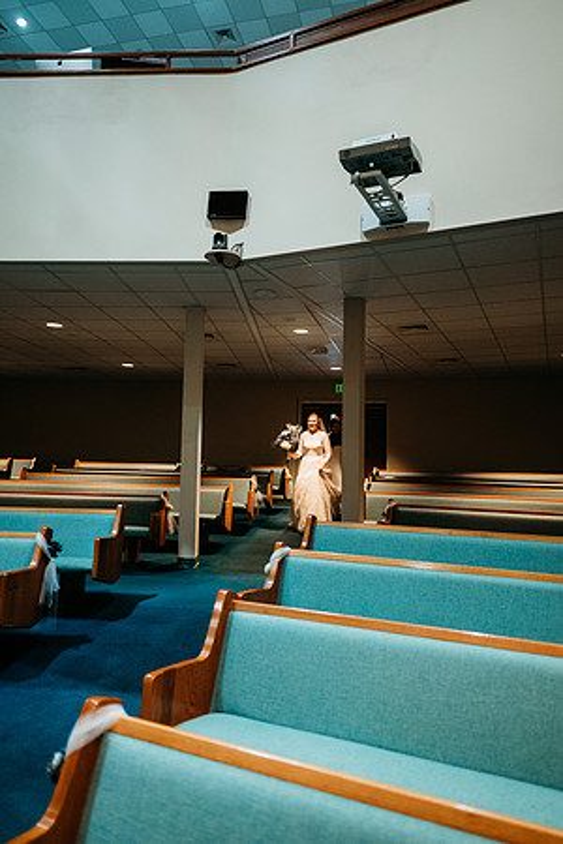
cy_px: 422
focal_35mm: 24
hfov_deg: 53.1
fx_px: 563
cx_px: 282
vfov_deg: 73.7
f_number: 1.8
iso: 2000
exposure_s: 1/125
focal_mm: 24
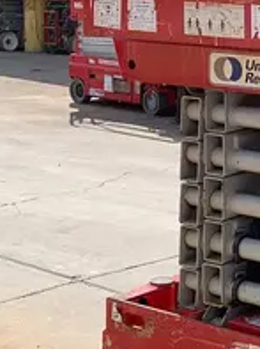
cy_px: 95
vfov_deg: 20.1
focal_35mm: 97
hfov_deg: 14.1
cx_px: 400
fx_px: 975
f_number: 1.8
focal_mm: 4.25
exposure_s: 1/2208
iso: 25
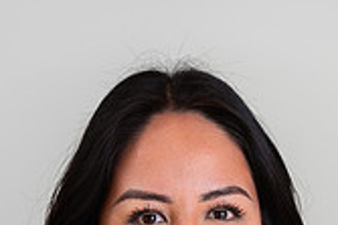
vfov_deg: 5.8
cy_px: 452
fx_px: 2148
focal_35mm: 229
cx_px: 178
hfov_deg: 9.0
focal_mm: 85
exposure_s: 1/160
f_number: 2.8
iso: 50
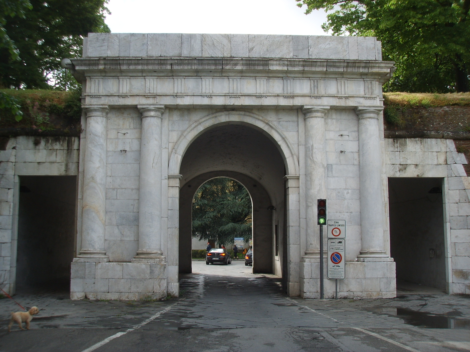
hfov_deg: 47.9
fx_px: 530
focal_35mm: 39
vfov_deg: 36.8
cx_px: 235
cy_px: 176
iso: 50
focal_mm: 6.6
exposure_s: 1/350
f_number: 3.5
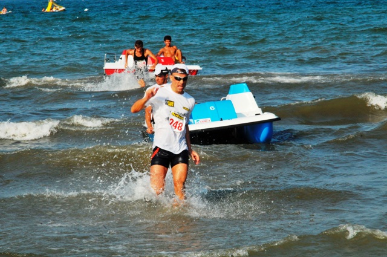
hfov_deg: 11.4
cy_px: 128
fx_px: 1933
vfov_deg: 7.6
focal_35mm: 180
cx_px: 194
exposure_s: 1/250
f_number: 22
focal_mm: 120
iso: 400
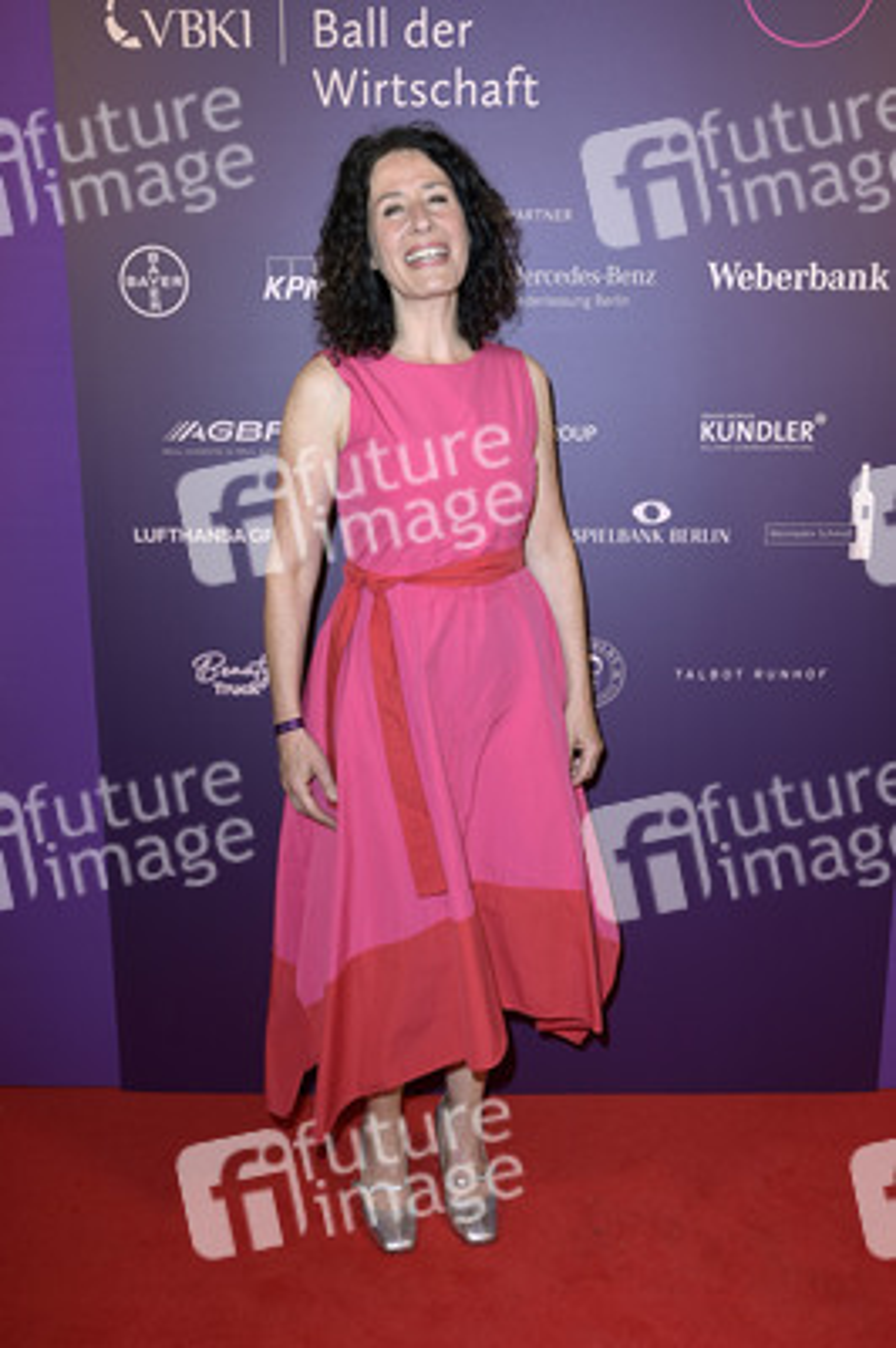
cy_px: 674
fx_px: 1197
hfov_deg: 41.0
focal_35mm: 32
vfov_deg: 58.8
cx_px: 448
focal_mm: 32
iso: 500
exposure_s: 1/250
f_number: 5.6
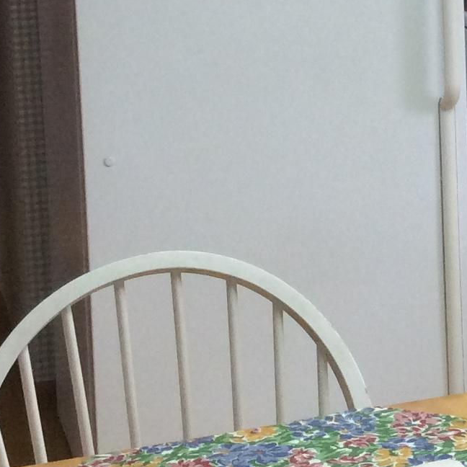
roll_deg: +1.1
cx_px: 509
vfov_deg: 15.1
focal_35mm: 113
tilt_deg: -8.0
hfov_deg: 15.0
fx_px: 1725
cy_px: -13
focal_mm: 3.3
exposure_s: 1/24
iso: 100
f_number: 2.4
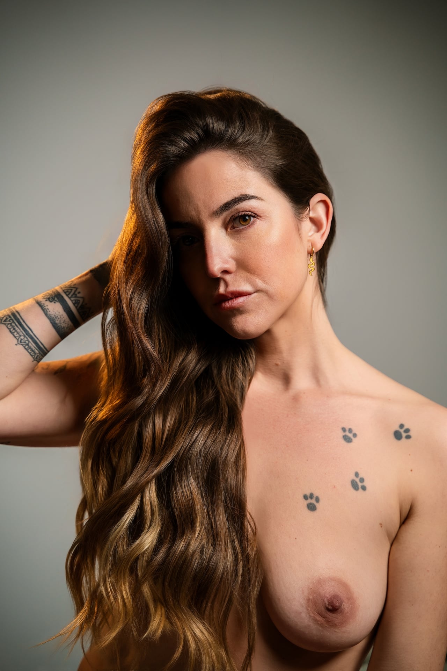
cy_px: 336
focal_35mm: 72
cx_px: 224
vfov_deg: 28.1
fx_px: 1341
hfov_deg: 18.9
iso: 160
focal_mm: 72
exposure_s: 1/200
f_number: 2.8
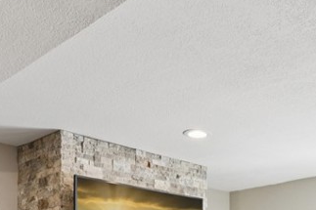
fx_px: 514
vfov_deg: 20.3
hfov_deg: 33.4
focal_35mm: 59
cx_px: 245
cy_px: 303
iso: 100
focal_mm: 18.5
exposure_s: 1/1.25
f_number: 13
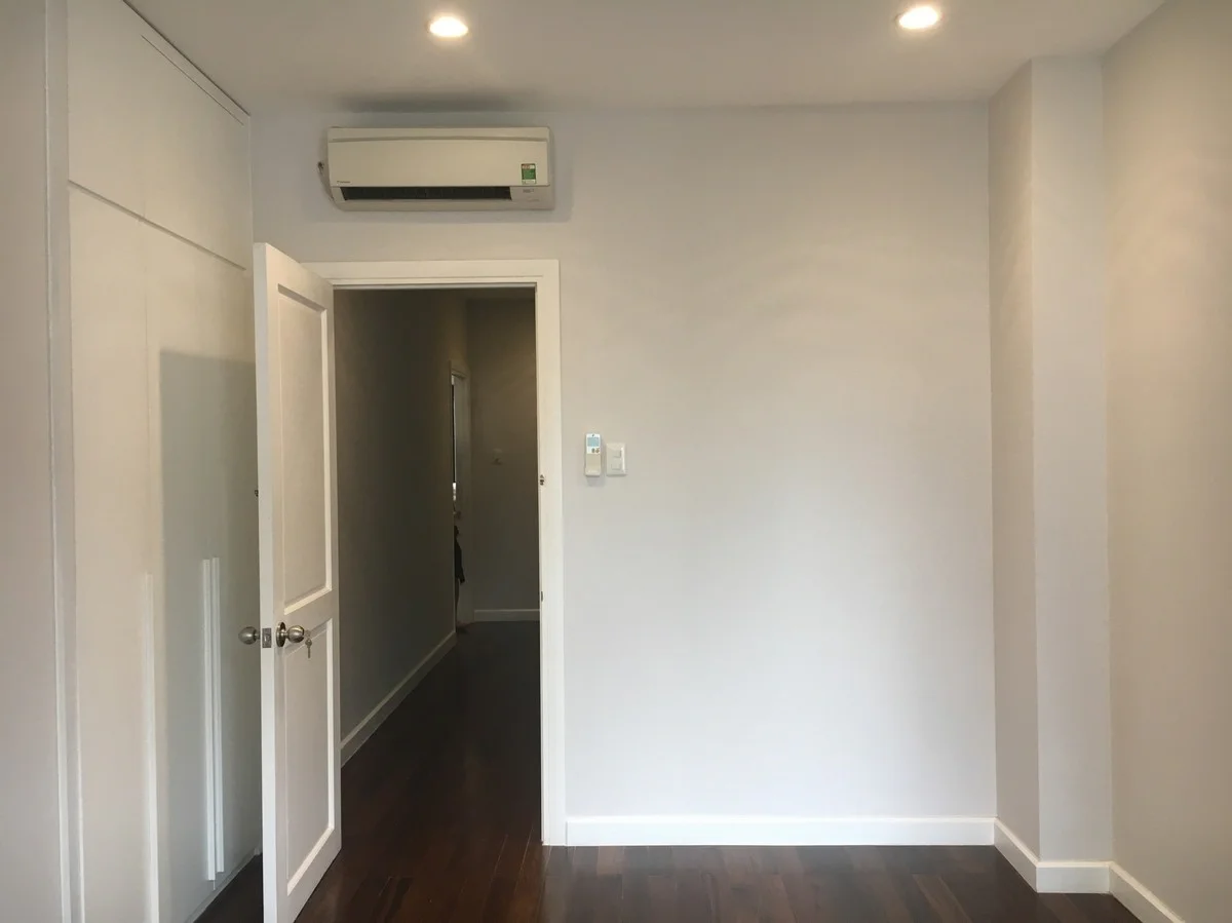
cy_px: 462
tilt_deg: +0.5
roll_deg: +0.1
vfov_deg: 48.2
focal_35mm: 29
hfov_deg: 61.7
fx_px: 1032
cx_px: 616
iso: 40
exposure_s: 1/33
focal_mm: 4.15
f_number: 2.2
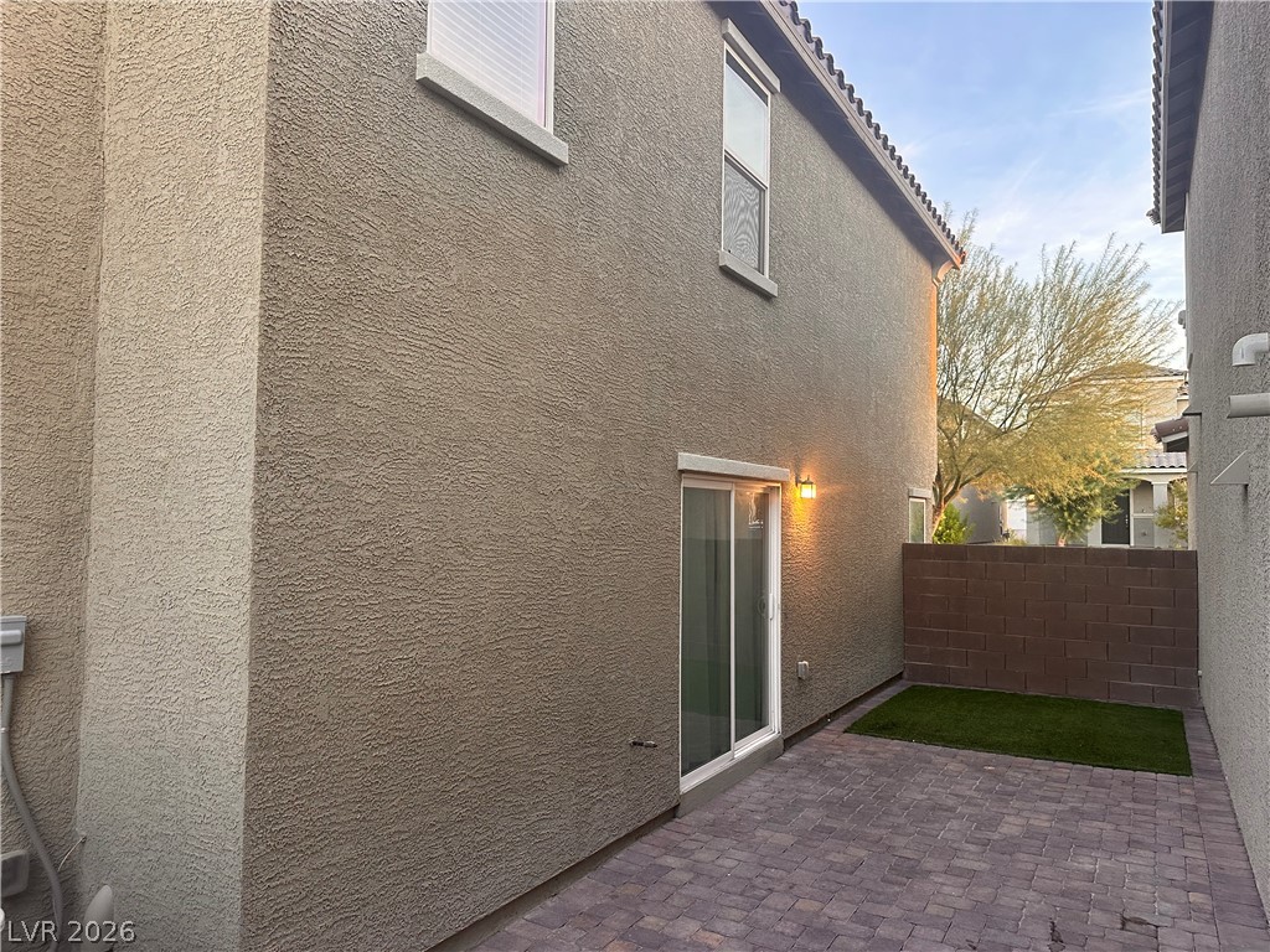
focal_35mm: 24
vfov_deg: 56.8
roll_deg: -0.9
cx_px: 635
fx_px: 881
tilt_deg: +2.6
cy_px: 476
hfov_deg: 71.6
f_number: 1.78
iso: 200
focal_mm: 6.86
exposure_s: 1/120
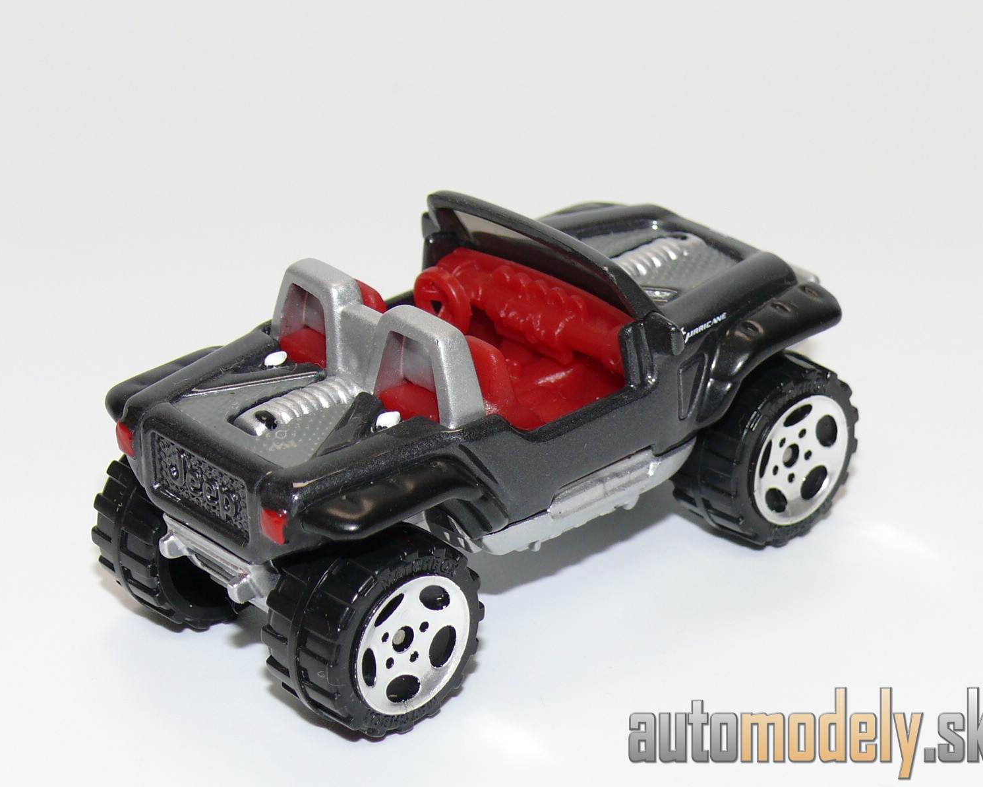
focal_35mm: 110
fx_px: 3200
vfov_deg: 14.0
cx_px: 477
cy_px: 392
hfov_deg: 17.5
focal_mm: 13.7
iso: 100
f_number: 4
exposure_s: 1/30
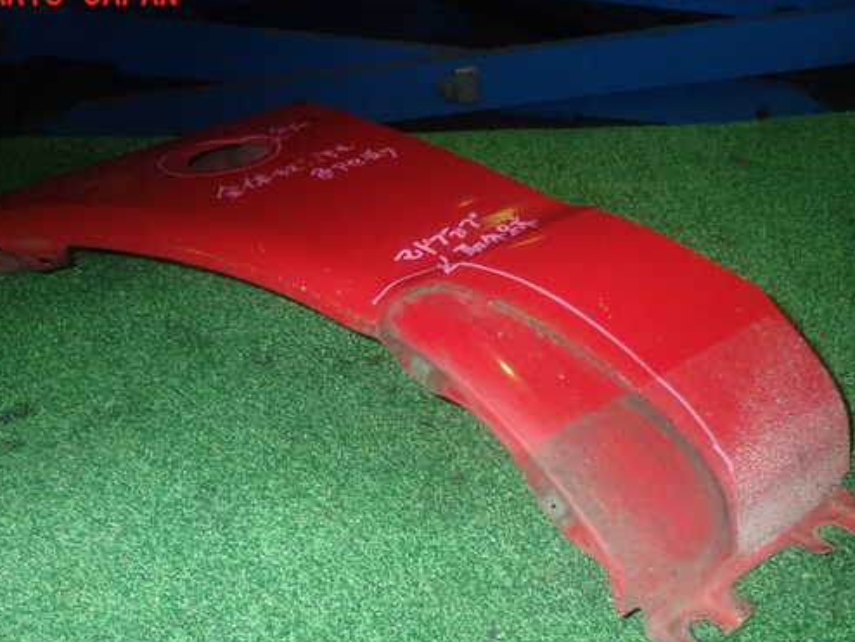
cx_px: 382
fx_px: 840
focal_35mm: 34
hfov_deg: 53.8
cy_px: 362
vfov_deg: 41.7
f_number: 6.3
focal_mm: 5.05
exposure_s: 1/30
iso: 800
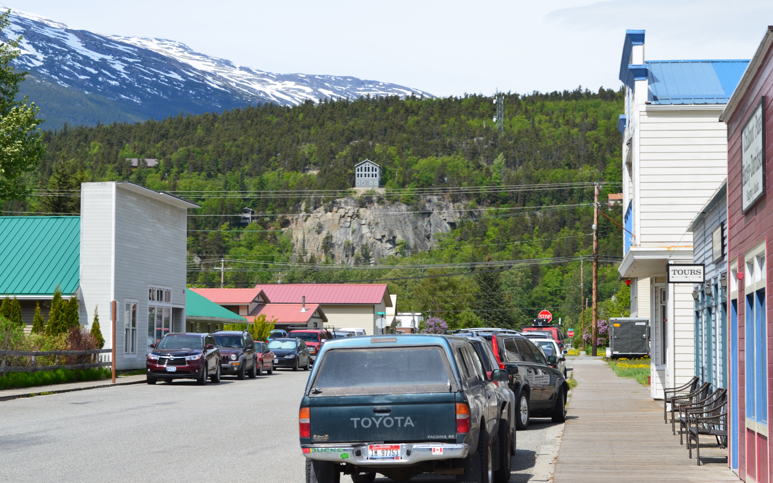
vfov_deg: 15.5
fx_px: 1780
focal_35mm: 85
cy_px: 238
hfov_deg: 24.5
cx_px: 385
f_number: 11
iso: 100
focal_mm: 55
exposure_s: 1/160
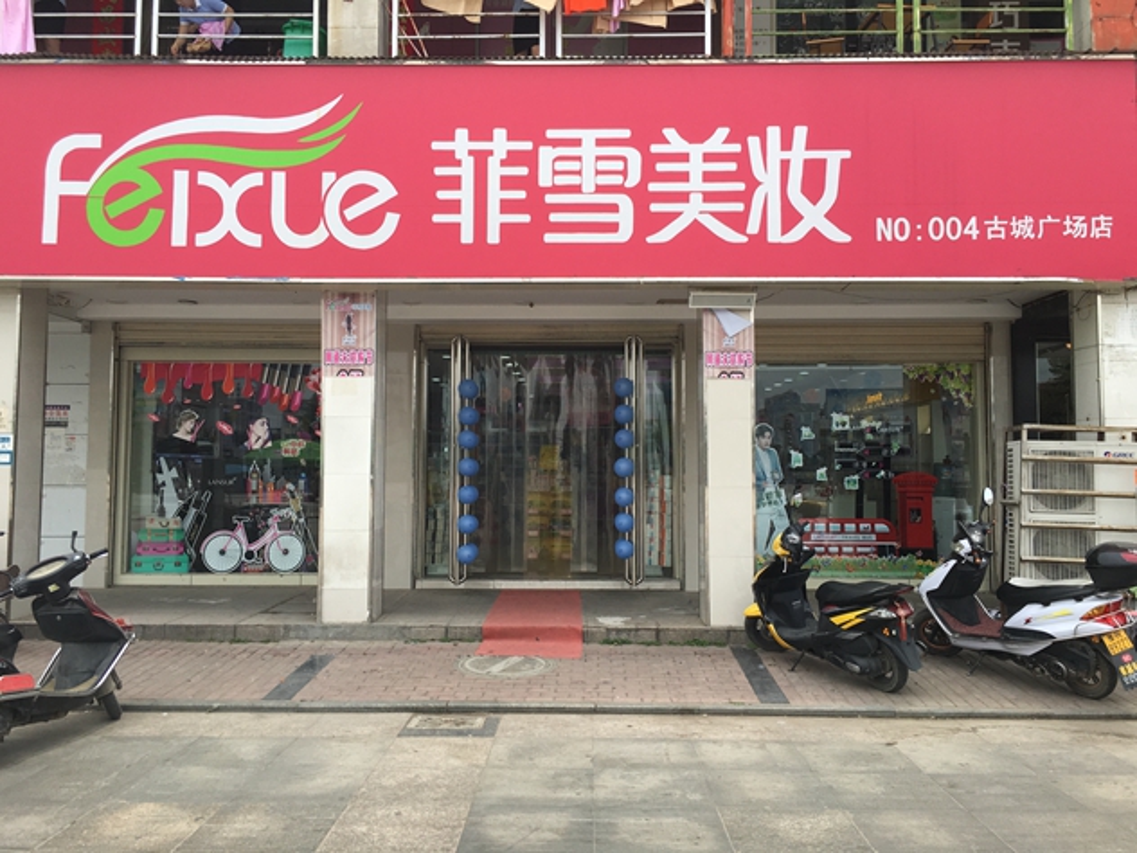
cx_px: 568
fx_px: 953
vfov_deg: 48.2
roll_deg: -1.1
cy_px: 426
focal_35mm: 29
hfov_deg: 61.7
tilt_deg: +3.9
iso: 25
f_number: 2.2
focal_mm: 4.15
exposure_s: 1/864
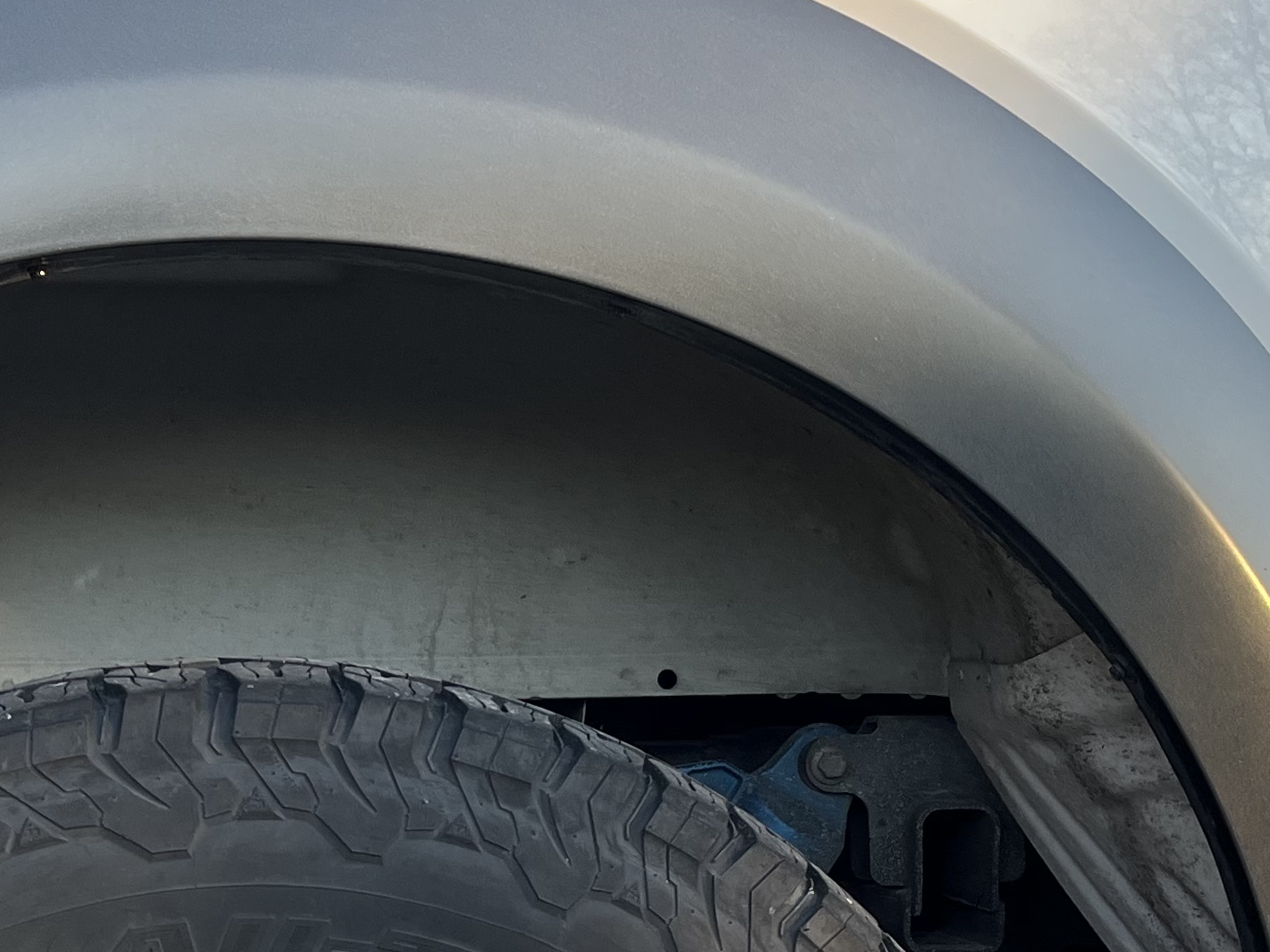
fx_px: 2751
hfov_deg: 25.7
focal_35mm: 75
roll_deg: +0.7
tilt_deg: -6.9
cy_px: 931
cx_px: 332
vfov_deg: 19.1
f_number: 1.6
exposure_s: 1/226
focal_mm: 5.1
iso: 40
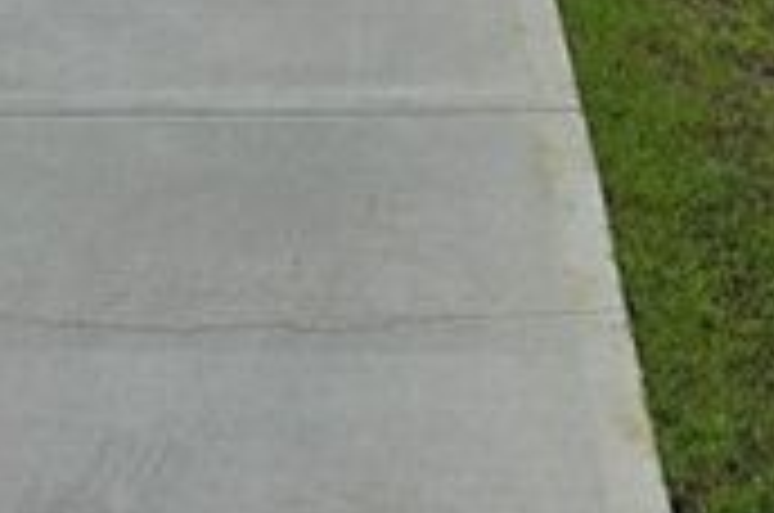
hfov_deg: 21.9
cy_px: -826
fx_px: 1996
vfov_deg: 11.4
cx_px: 464
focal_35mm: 93
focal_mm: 6.3
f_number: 1.7
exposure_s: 1/1126
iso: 12
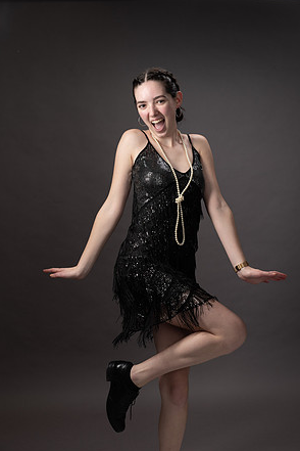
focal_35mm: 51
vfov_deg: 38.9
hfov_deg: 26.5
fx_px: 637
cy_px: 228
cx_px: 151
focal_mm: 50
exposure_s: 1/160
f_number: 6.3
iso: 100
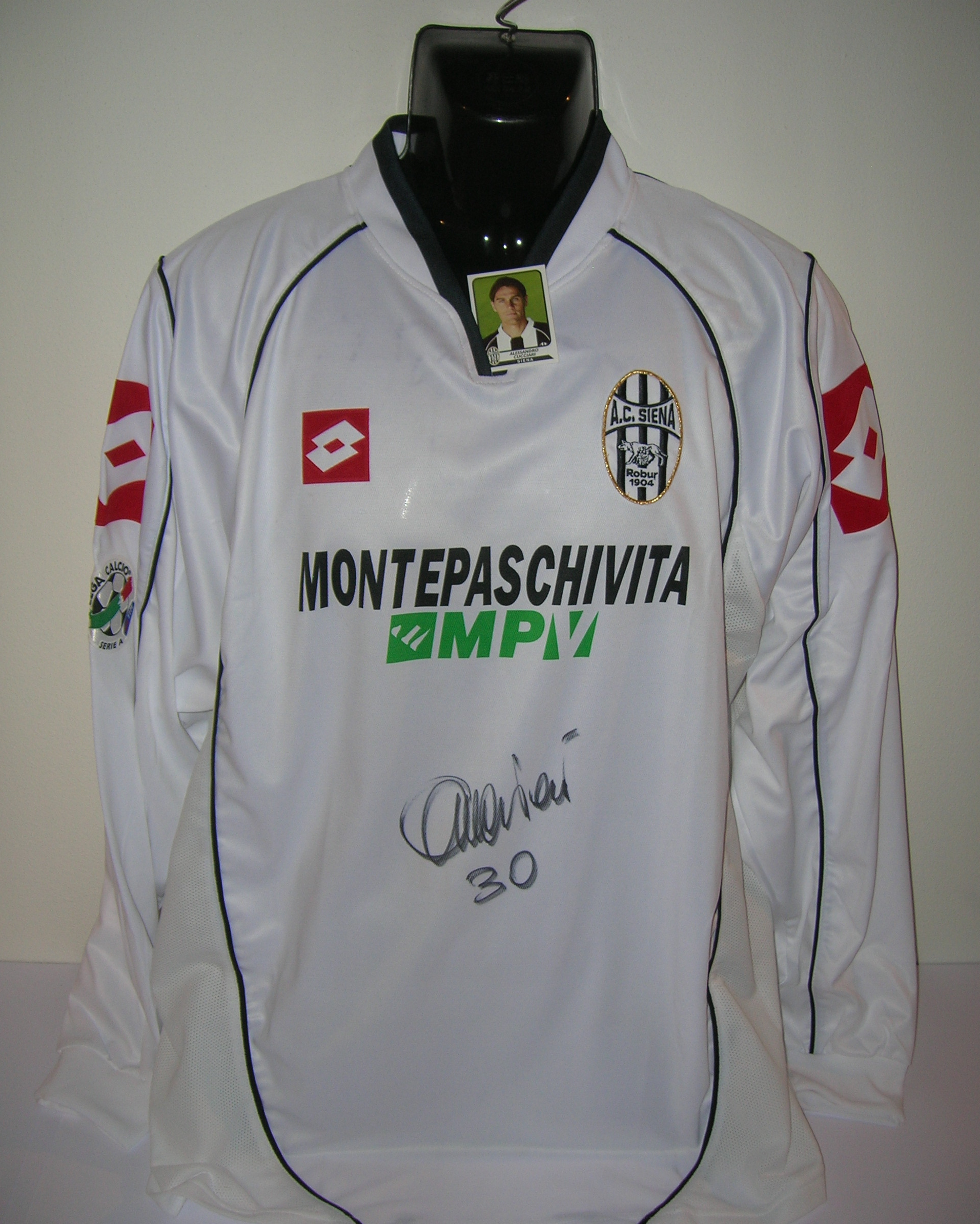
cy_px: 628
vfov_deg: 50.3
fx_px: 1305
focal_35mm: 36
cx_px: 493
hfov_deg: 41.2
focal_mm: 5.7
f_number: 2.9
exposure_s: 1/60.1
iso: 50
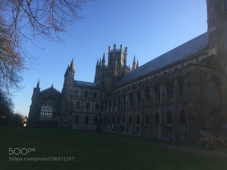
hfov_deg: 61.7
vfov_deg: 48.2
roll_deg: -3.8
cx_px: 114
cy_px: 85
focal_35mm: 29
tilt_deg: +12.0
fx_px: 190
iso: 32
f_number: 2.2
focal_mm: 4.15
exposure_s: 1/824
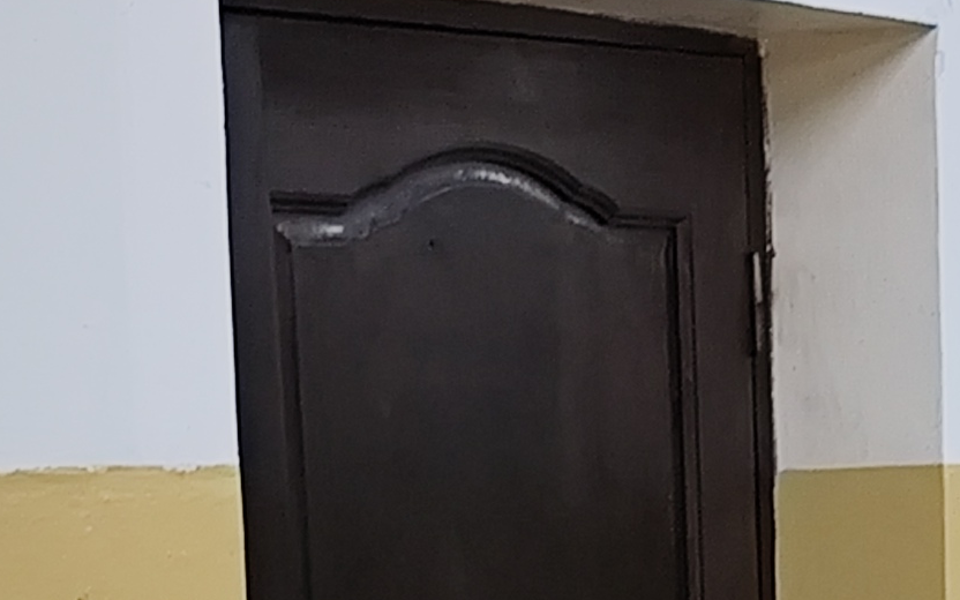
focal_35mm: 182
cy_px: 1732
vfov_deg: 6.6
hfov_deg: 11.4
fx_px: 4762
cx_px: 1010
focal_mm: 6.14
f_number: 1.65
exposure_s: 1/50
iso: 500
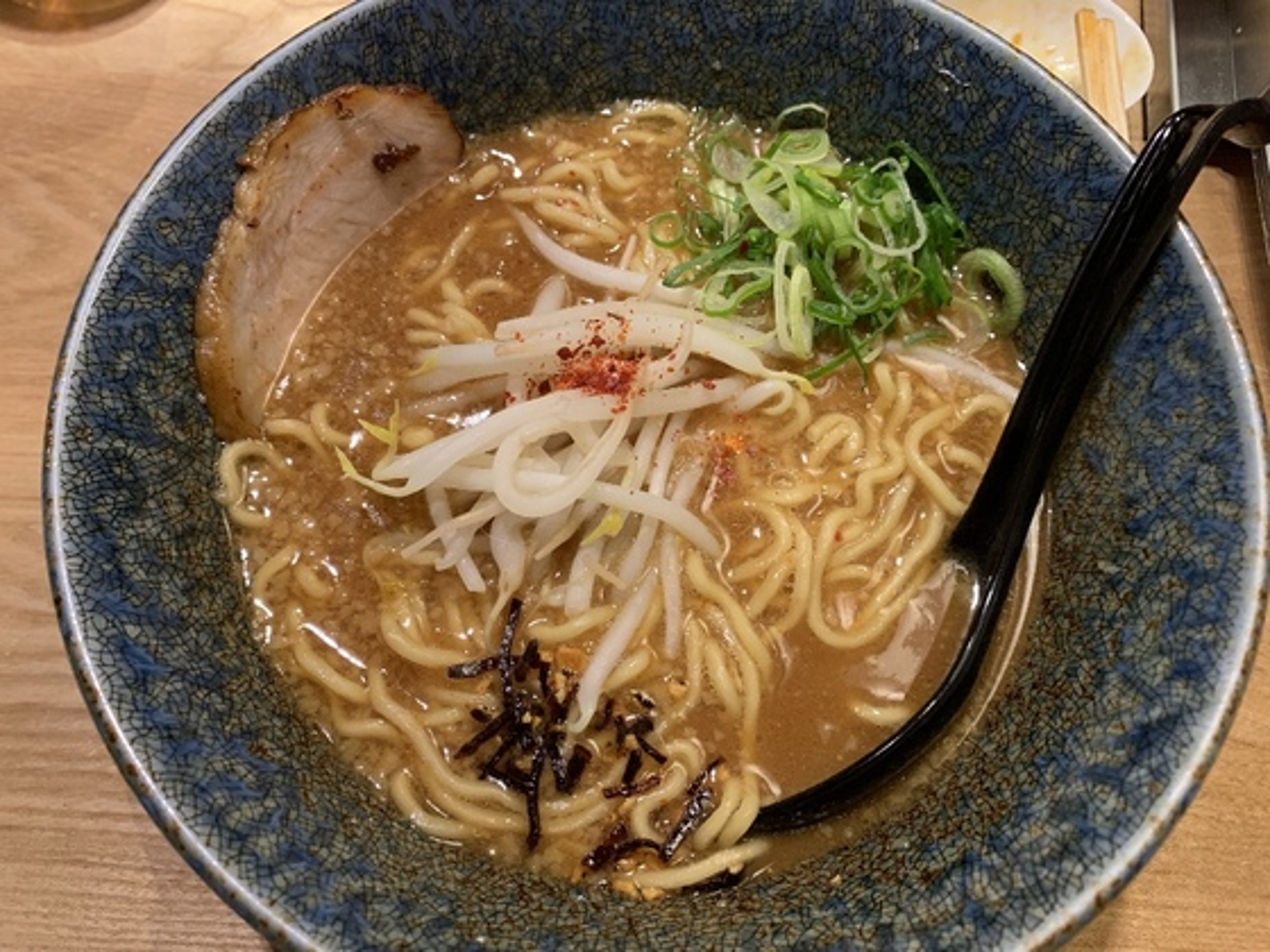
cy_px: 476
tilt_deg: -70.2
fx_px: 954
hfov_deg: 67.3
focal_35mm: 26
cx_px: 635
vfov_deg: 53.1
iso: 250
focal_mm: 4.25
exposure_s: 1/50
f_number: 1.8
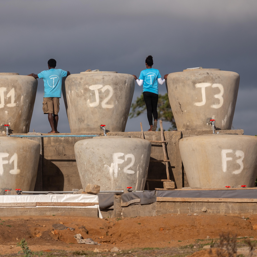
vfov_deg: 4.5
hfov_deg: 4.5
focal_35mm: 393
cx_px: 99
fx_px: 3301
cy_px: 128
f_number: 5.8
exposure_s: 1/1600
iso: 125
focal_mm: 308
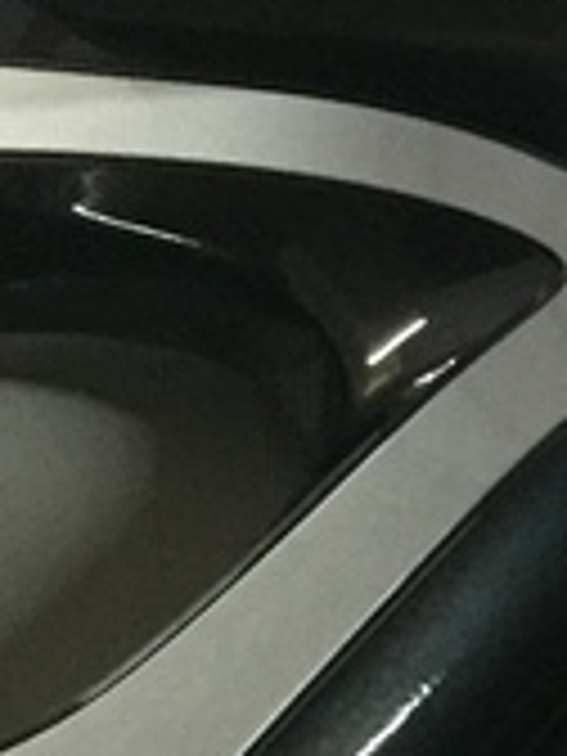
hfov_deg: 9.7
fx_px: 3210
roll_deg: -1.9
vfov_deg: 13.4
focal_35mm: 147
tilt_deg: -41.2
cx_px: 900
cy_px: 196
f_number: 2.2
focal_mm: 4.15
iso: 200
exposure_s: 1/30
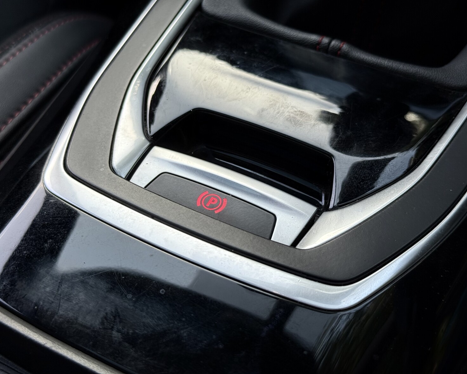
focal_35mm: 51
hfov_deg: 36.7
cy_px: 184
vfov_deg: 29.7
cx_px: 228
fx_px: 705
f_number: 1.78
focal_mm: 6.76
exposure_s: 1/275
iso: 64
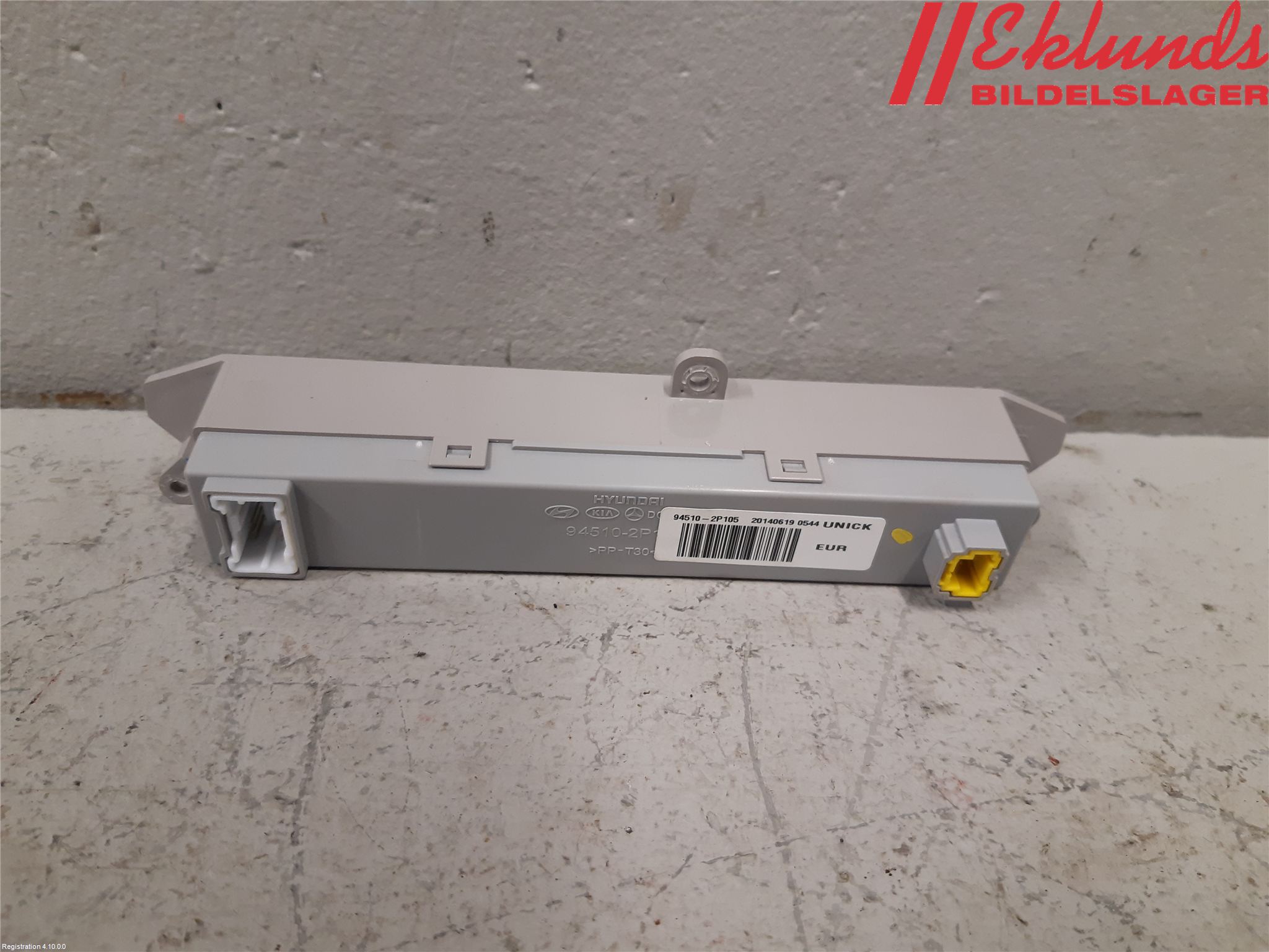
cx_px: 634
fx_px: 953
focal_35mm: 26
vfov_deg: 53.1
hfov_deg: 67.3
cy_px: 476
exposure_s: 1/50
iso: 125
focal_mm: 3.93
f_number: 1.7
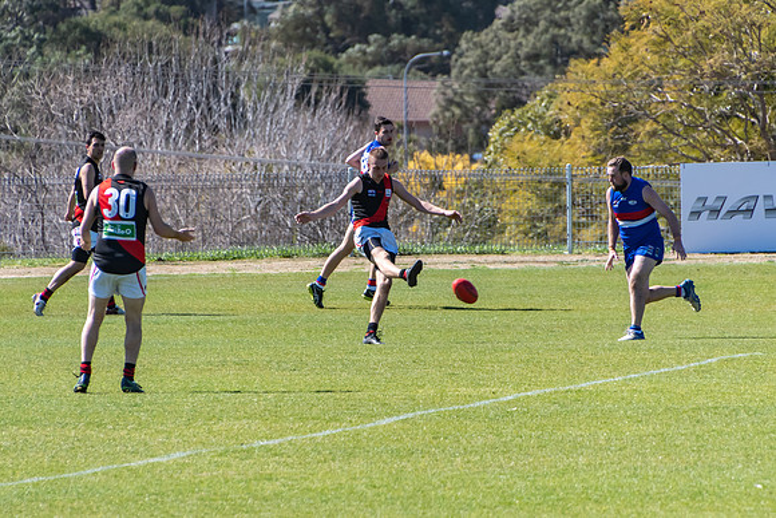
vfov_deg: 2.2
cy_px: 272
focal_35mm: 635
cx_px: 368
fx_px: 13685
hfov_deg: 3.2
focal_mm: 400
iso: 800
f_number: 8
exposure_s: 1/1250
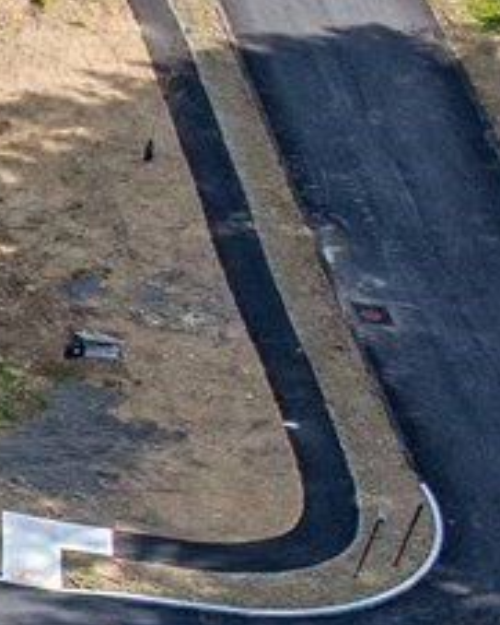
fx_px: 3919
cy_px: 611
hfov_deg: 5.6
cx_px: -1945
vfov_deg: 9.1
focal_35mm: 212
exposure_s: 1/200
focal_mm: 12.29
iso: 100
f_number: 5.6
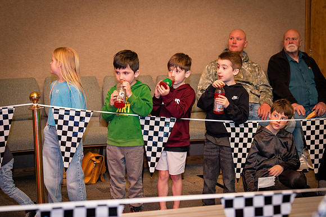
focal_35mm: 93
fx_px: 839
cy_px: 95
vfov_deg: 14.8
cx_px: 179
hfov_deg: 22.0
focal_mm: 70
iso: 1000
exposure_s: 1/250
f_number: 3.2
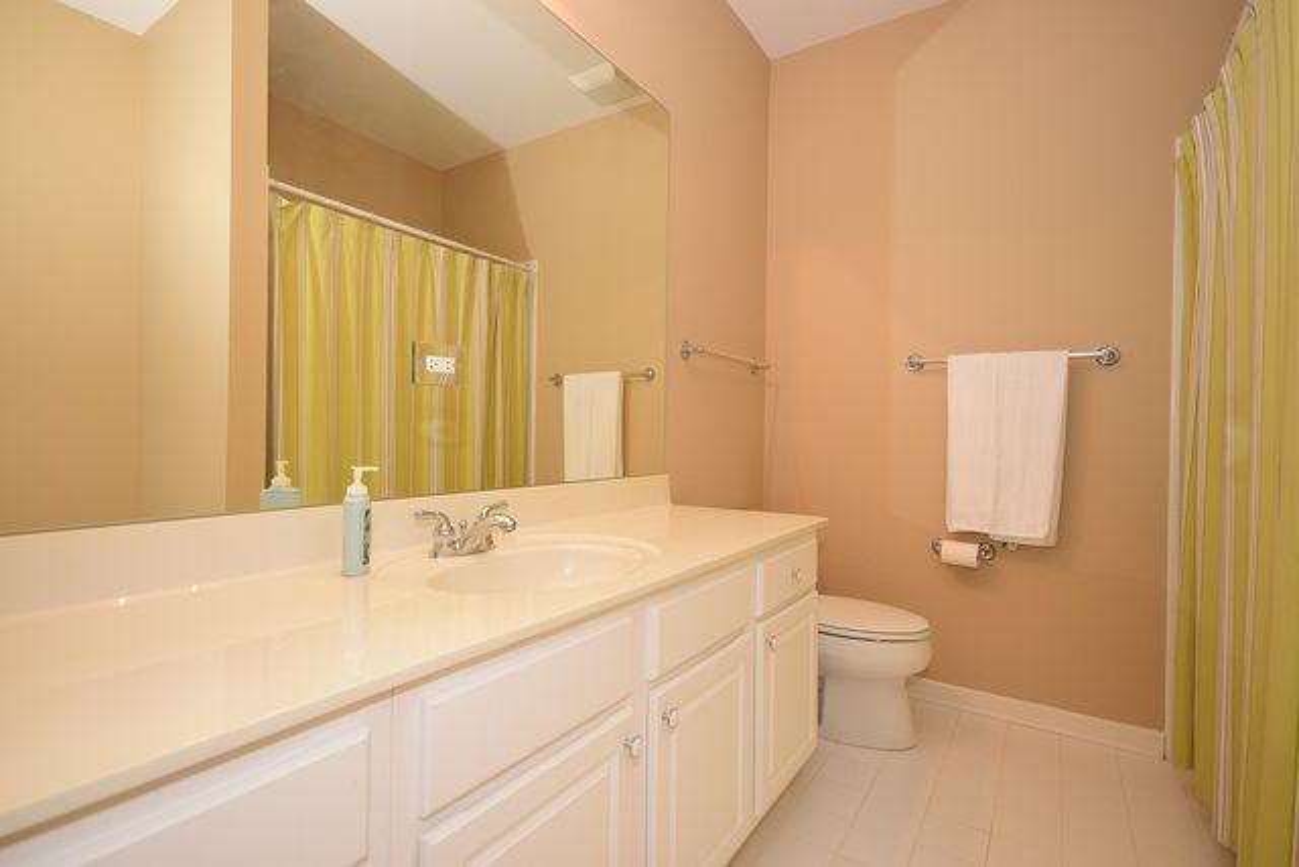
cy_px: 434
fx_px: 623
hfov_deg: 92.4
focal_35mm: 17
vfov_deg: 69.7
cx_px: 650
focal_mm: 11.5
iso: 640
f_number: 6.3
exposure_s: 1/60
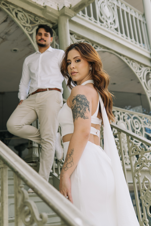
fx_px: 283
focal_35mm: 45
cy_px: 113
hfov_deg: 29.9
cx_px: 76
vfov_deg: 43.6
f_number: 2.5
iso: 100
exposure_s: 1/125
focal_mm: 30
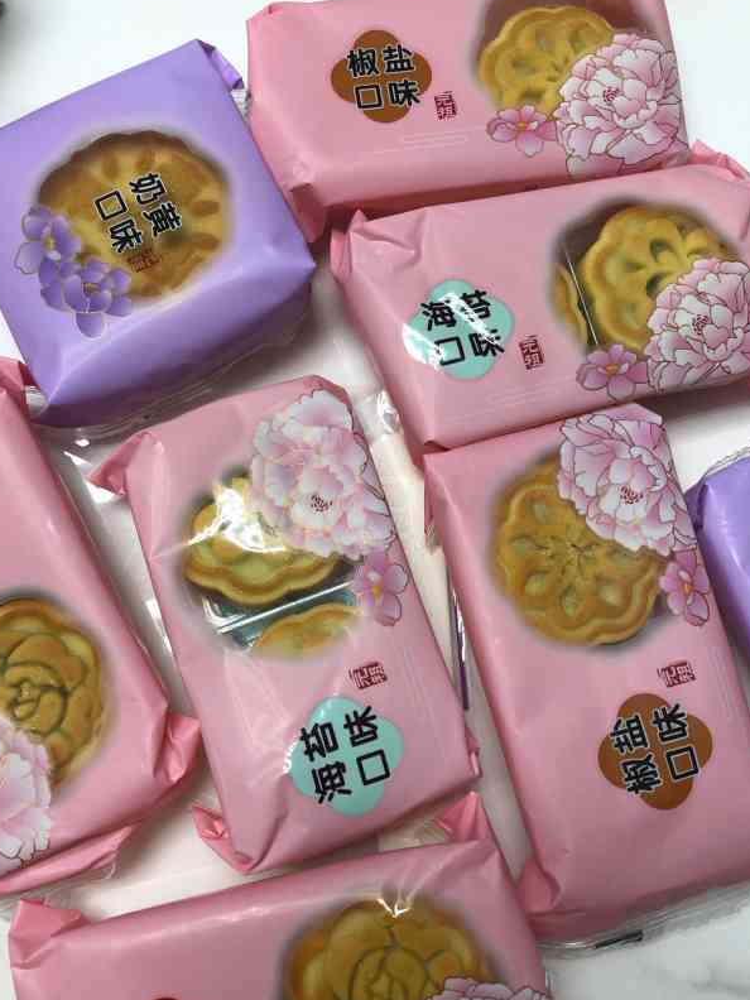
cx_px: 341
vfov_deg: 55.3
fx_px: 953
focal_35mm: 33
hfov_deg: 42.9
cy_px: 528
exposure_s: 1/33
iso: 25
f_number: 1.8
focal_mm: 3.99
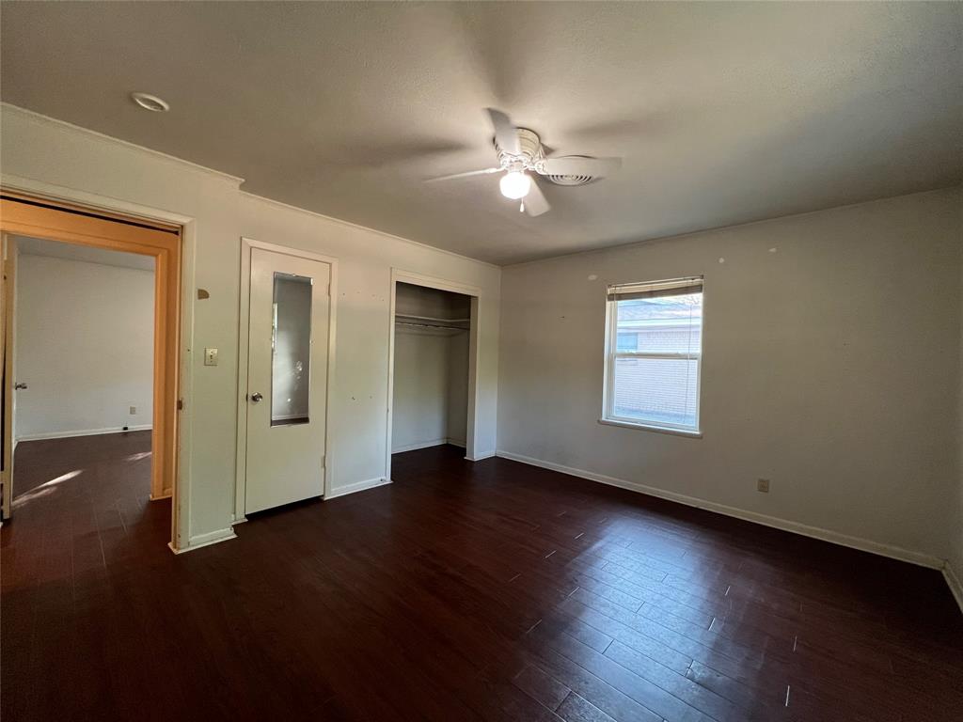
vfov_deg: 89.9
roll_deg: -1.8
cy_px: 361
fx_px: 362
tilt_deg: -0.5
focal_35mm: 13
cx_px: 482
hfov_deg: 106.2
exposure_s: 1/60
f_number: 1.8
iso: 320
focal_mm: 1.57
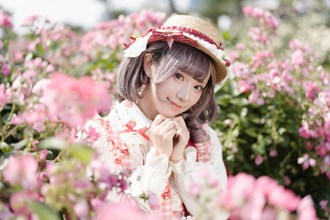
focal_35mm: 50
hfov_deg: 39.6
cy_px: 110
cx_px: 165
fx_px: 458
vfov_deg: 27.0
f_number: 1.6
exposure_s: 1/3200
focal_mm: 50
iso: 100
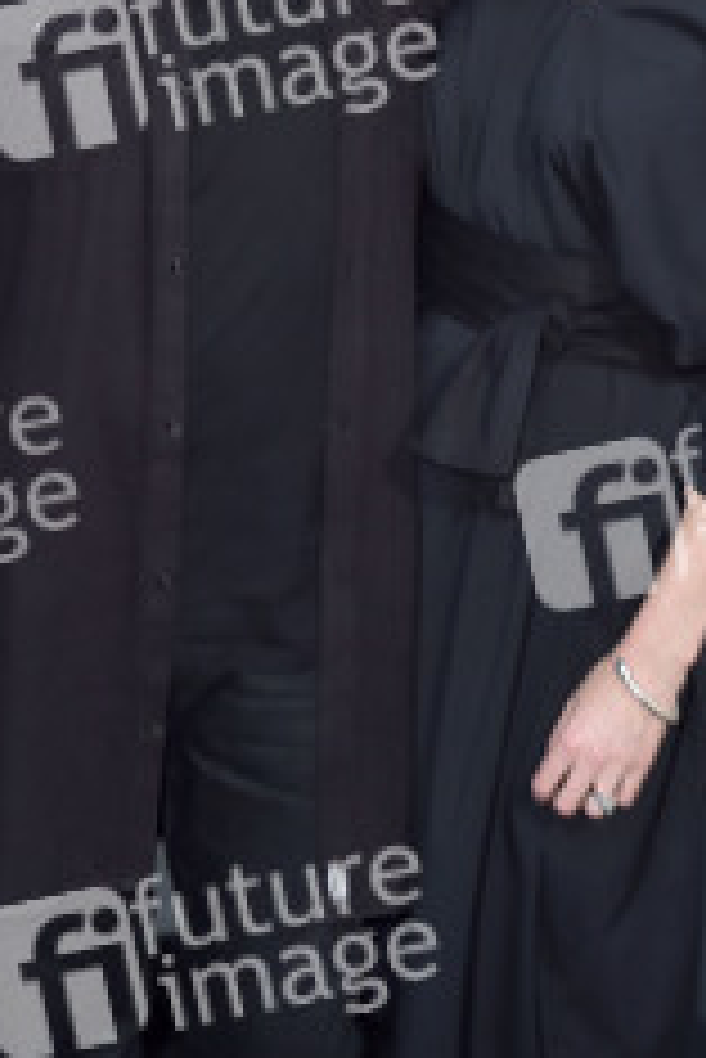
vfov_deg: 23.7
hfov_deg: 16.1
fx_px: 2497
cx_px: 340
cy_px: 279
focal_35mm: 85
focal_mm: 50
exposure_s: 1/250
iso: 640
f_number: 6.3
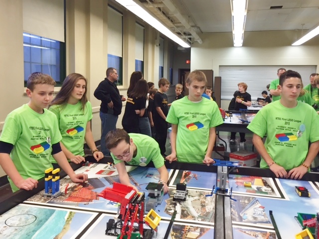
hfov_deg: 61.7
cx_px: 160
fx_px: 267
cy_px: 120
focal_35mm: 29
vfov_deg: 48.2
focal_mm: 4.15
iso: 64
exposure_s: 1/30
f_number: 2.2
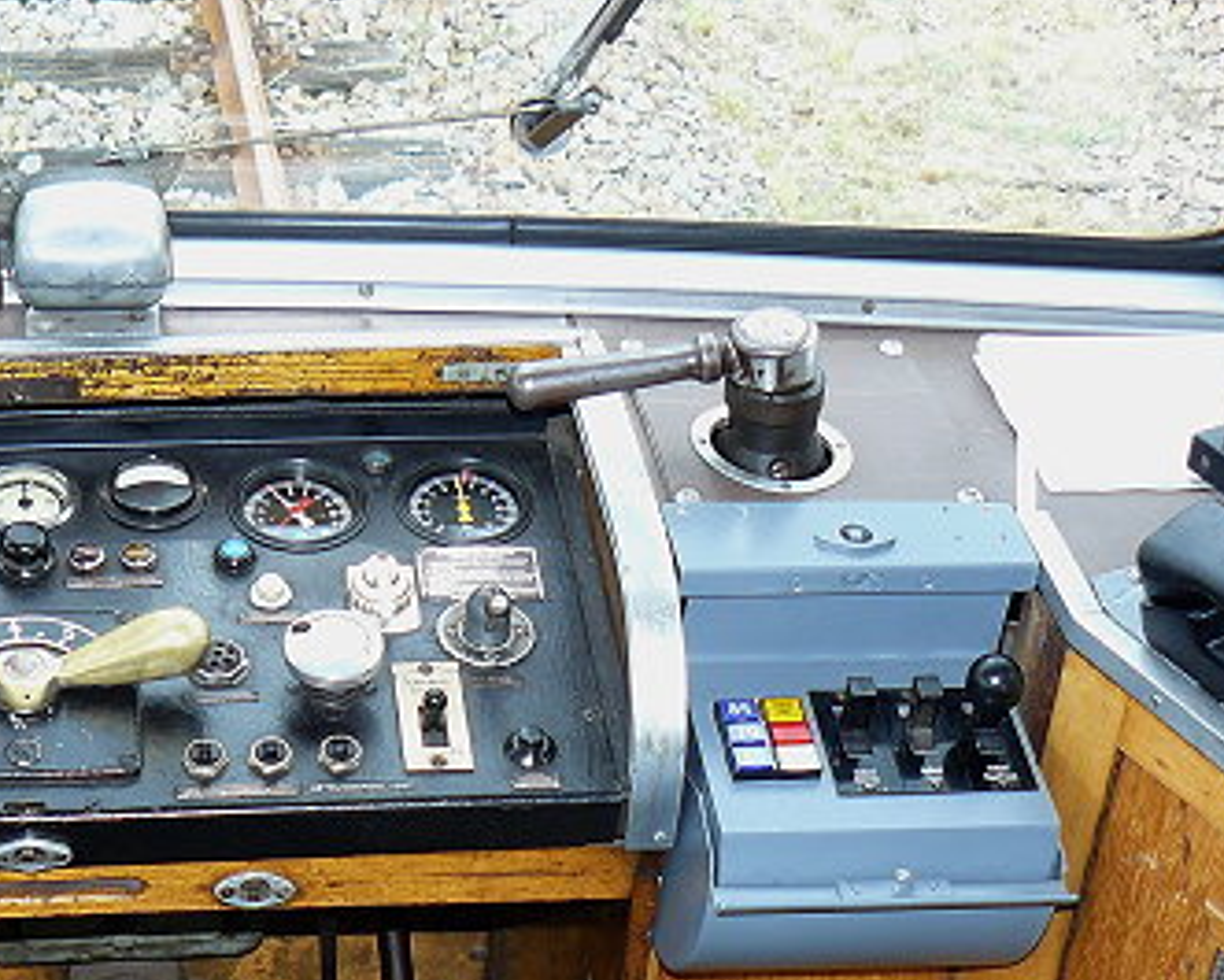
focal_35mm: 68
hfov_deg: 27.4
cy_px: 802
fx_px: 2464
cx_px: 270
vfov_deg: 22.2
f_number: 2.8
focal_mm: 6
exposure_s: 1/30
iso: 125
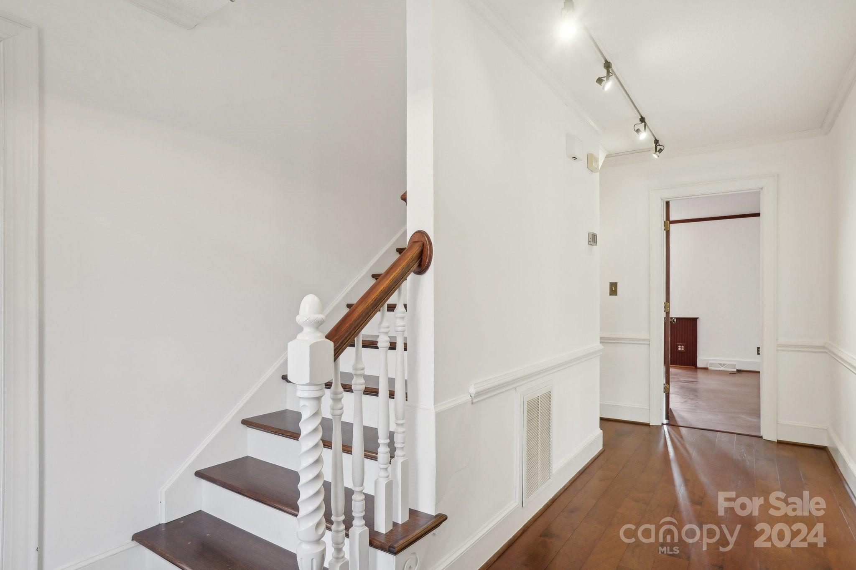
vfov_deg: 67.4
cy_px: 285
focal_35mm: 18
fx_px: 428
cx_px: 428
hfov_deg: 90.0
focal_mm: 18
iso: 400
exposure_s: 1/10
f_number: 8
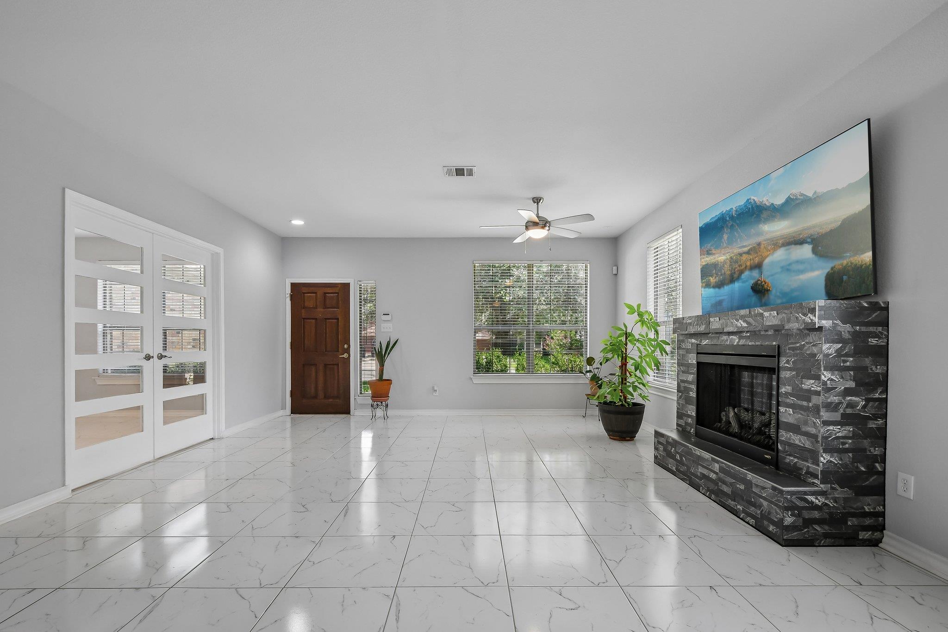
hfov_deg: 100.4
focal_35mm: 15
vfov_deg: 77.3
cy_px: 316
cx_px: 474
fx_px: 395
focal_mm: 10
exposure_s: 1/30
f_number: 8
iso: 400
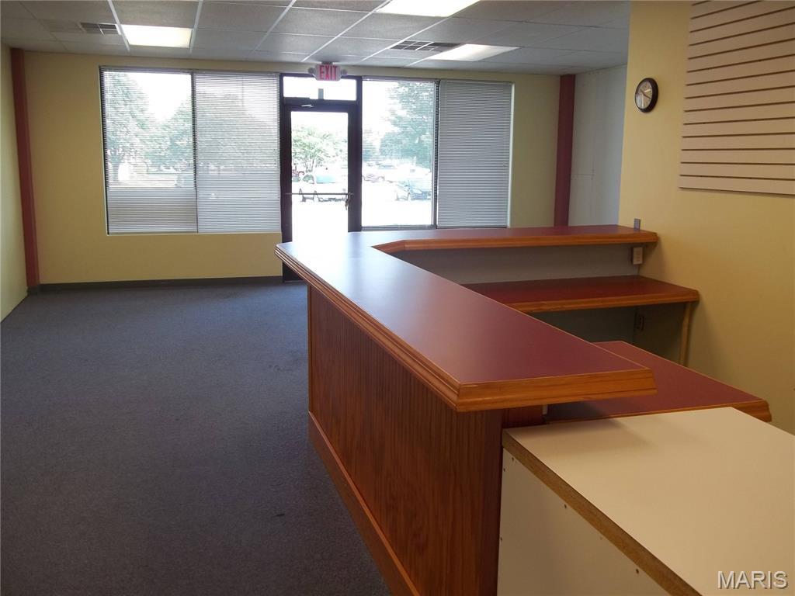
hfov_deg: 56.8
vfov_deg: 44.2
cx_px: 398
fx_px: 735
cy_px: 298
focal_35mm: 32
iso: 64
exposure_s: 1/60
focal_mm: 5.7
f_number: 2.9
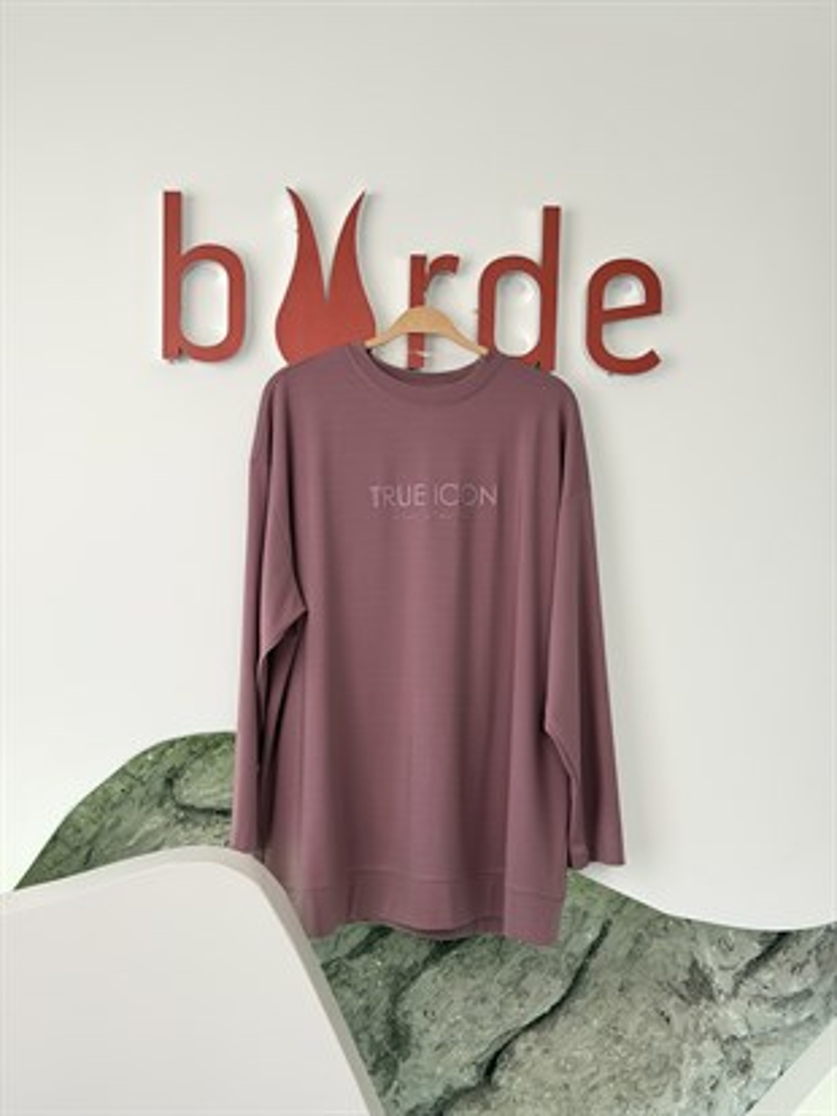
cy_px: 558
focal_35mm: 48
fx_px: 1547
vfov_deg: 39.6
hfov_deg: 30.3
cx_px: 418
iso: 64
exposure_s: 1/236
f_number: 1.78
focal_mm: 6.76
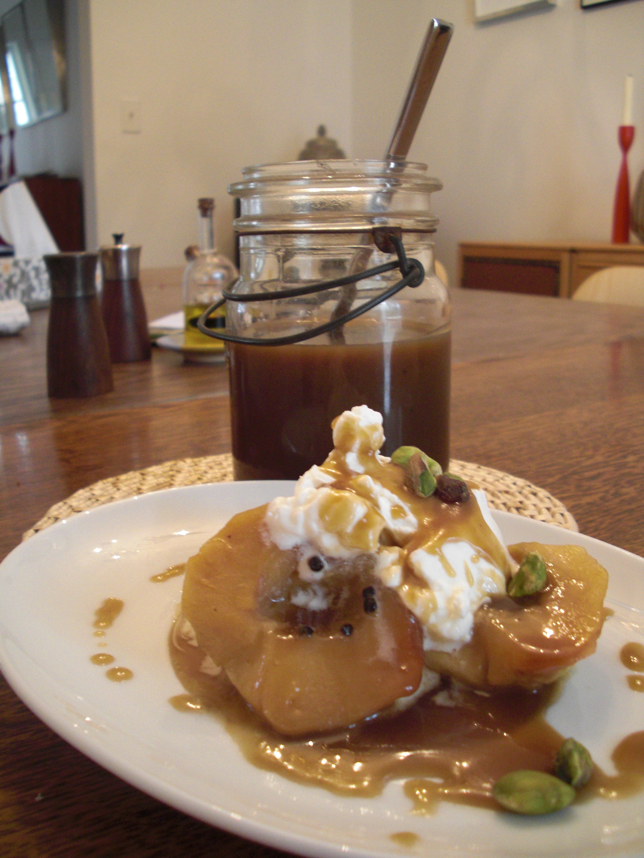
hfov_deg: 39.7
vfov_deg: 51.4
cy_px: 429
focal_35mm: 36
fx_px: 893
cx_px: 322
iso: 200
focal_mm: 6.3
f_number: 2.8
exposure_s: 1/15
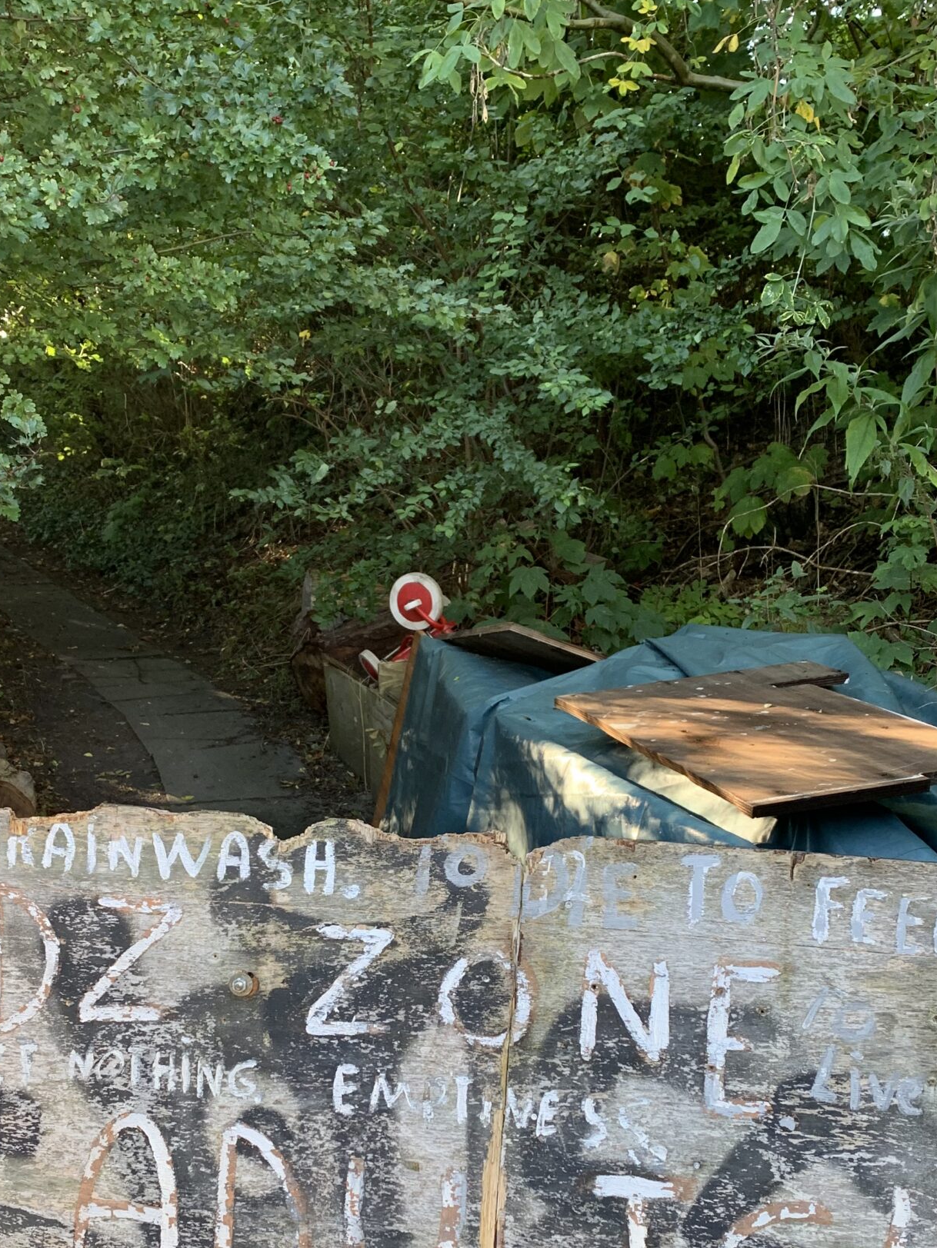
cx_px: 435
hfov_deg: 35.1
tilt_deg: -8.5
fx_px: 1479
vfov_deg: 44.9
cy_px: 855
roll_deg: +1.2
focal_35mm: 41
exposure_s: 1/121
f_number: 1.8
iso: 80
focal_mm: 4.25
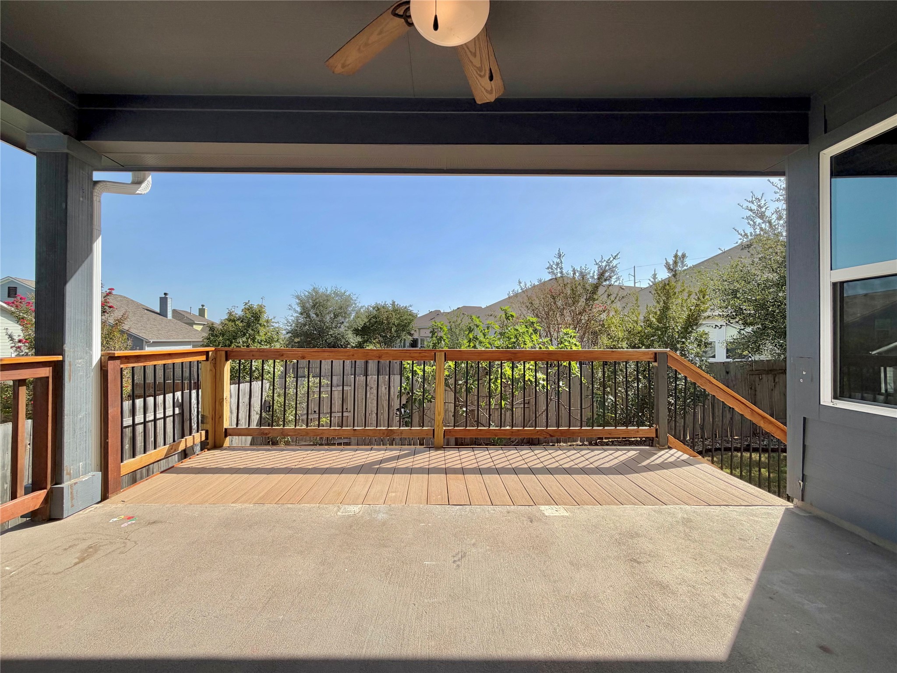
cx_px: 448
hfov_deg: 102.1
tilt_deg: -0.3
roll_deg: +0.1
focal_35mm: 14
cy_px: 336
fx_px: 363
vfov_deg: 85.7
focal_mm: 2.22
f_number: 2.2
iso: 20
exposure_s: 1/1017
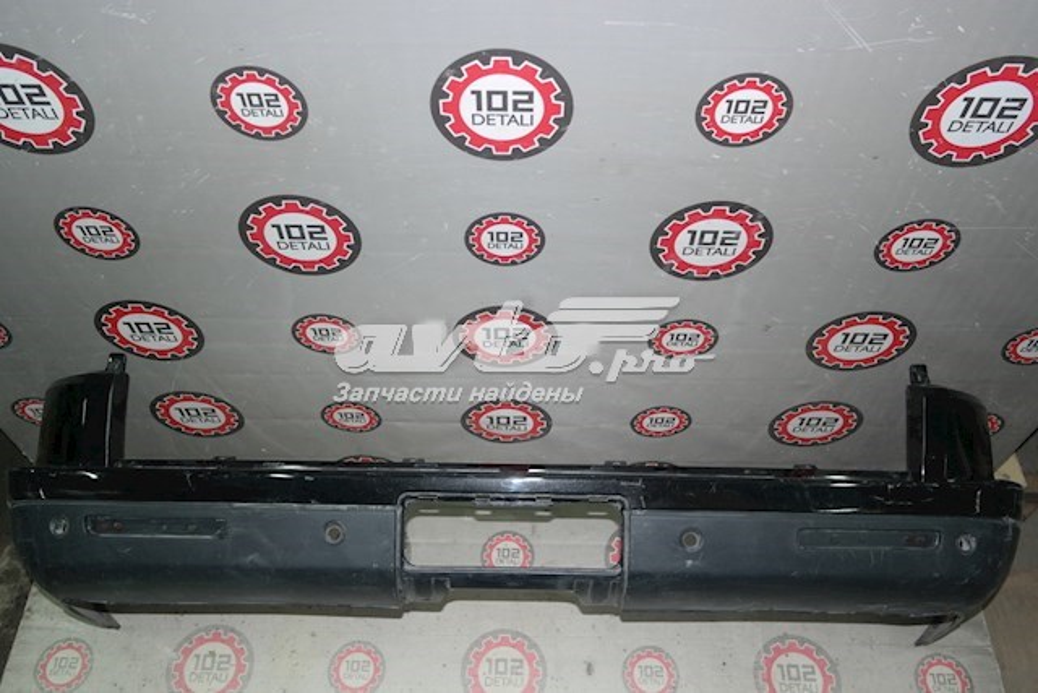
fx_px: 865
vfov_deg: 43.6
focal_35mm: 30
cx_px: 519
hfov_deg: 61.9
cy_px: 346
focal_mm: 20
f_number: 3.5
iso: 400
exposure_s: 1/40
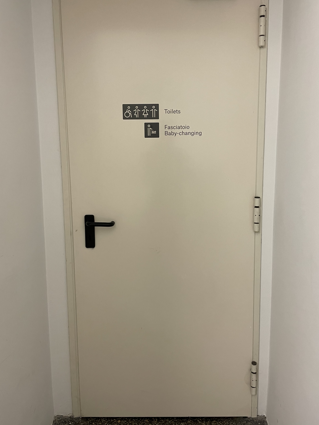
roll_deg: +0.0
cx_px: 163
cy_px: 201
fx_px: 344
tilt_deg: -7.9
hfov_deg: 49.7
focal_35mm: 28
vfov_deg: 63.4
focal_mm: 4.2
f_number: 1.6
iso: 125
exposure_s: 1/50
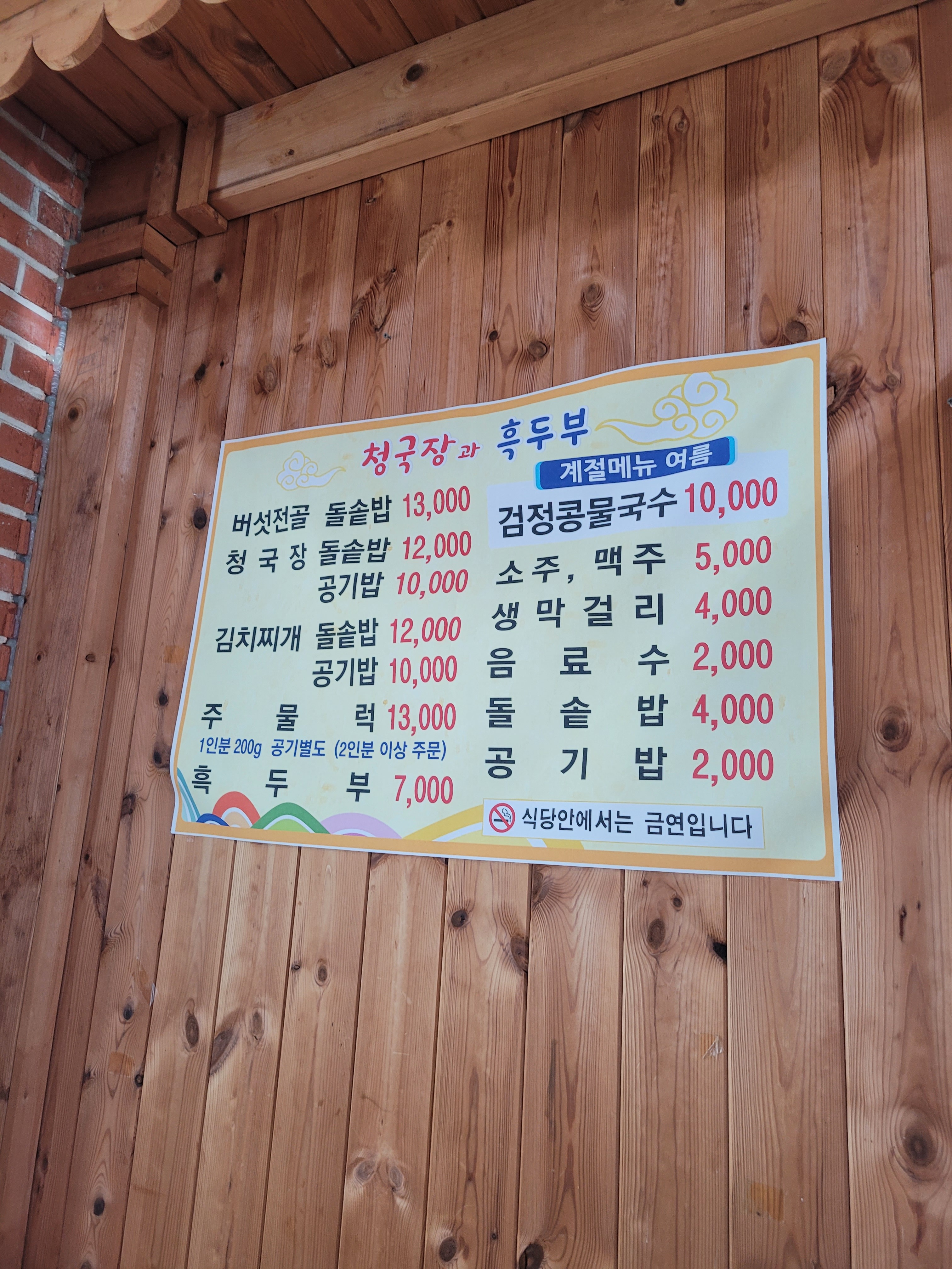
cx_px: 476
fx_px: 953
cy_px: 634
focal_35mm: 26
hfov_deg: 53.1
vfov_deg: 67.3
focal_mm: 5.4
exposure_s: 1/40
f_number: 1.8
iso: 160
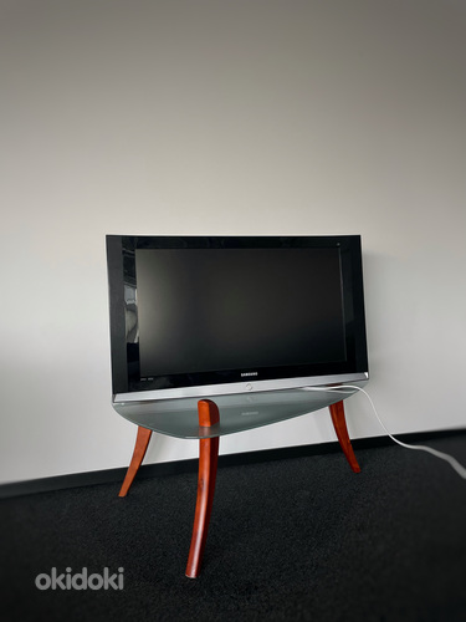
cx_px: 233
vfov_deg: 67.3
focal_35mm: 26
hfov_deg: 53.1
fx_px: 467
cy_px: 311
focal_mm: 4.2
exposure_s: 1/121
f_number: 1.6
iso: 80
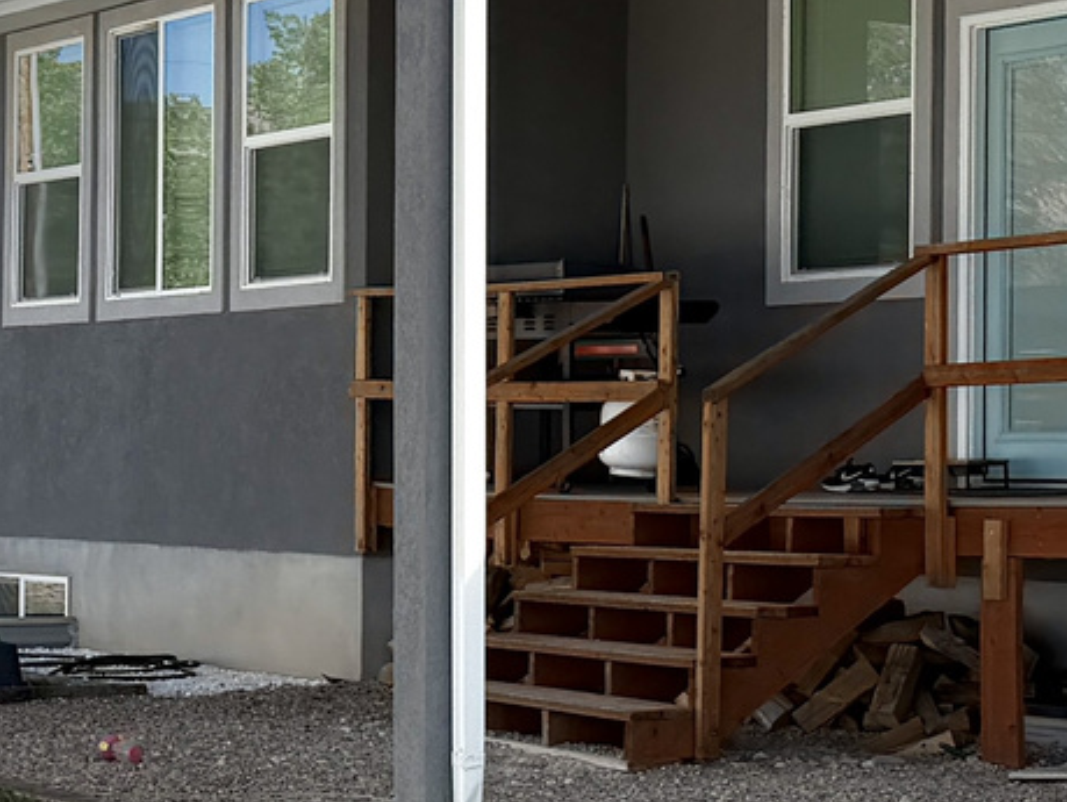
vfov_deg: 13.9
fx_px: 3301
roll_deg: +0.1
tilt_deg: +2.6
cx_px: 137
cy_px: 351
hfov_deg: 18.1
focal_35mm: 107
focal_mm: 6.76
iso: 80
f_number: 1.78
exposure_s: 1/5319
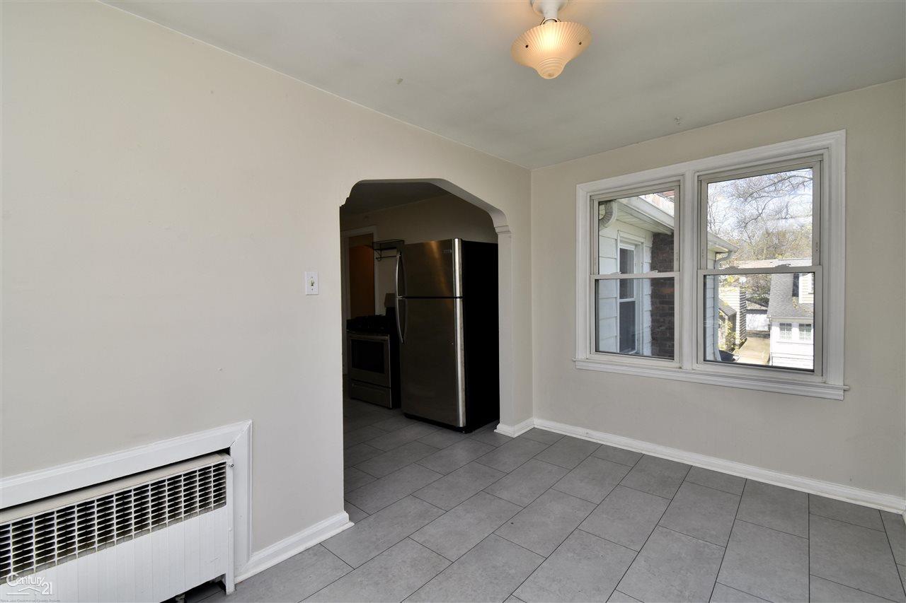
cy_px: 302
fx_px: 377
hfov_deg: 100.4
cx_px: 453
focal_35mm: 15
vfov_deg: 77.3
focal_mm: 10
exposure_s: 1/40
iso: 125
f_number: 11
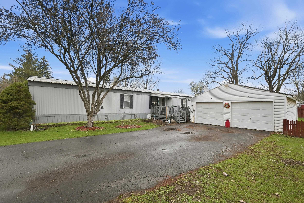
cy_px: 102
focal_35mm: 15
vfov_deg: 77.3
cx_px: 152
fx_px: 127
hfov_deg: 100.4
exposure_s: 1/640
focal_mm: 10.5
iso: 100
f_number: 4
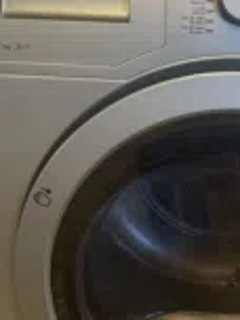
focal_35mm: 63
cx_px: 215
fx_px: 582
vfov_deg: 30.5
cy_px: 211
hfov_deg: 22.7
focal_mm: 6.76
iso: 320
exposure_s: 1/50
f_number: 1.78
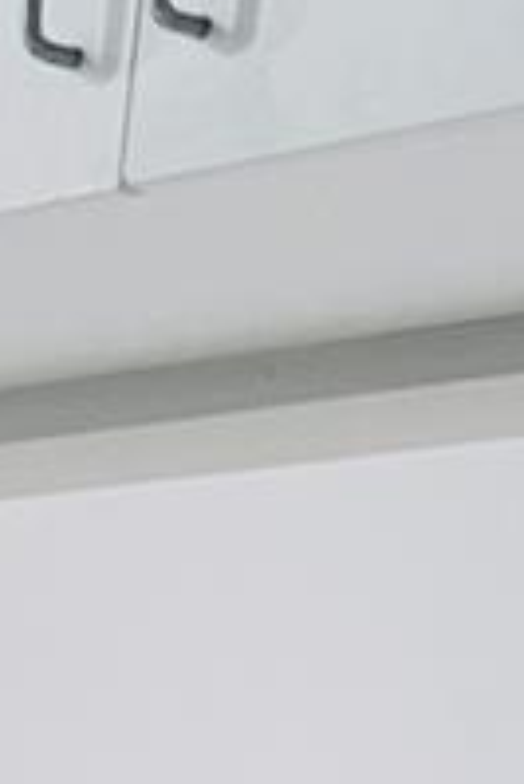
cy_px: 1603
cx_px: -1166
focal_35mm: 163
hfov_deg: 7.3
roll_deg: -2.1
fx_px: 3552
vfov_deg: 11.3
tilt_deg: -11.5
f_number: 1.5
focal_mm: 5.7
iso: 80
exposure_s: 1/60
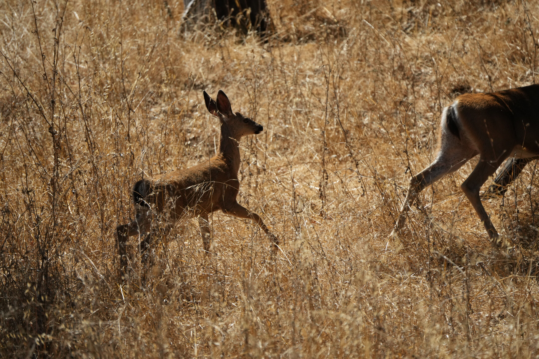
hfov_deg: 5.2
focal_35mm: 400
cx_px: 270
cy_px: 180
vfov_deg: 3.4
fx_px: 5988
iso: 800
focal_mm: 400
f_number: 6.3
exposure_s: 1/2500
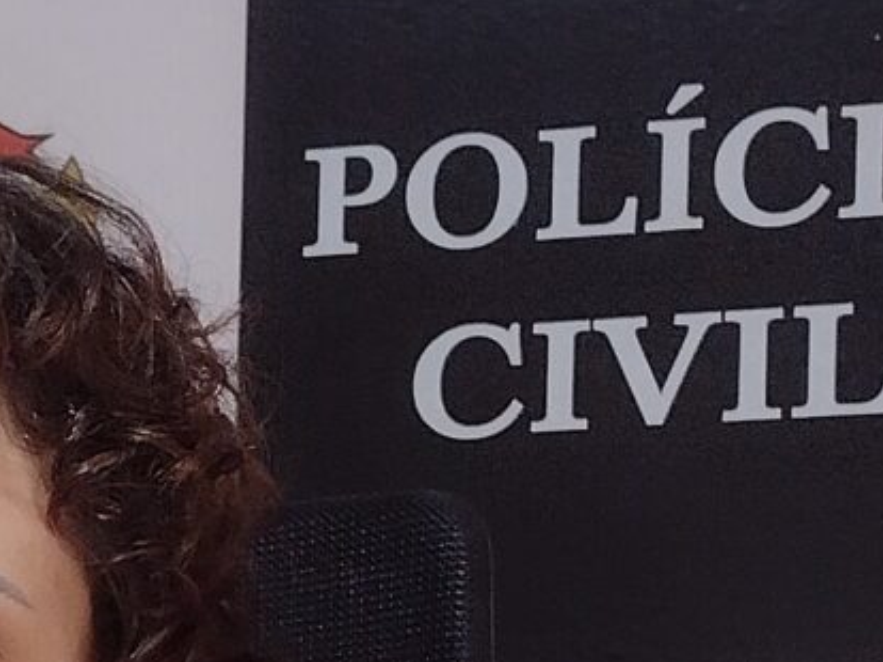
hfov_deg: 11.1
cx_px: -655
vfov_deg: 8.6
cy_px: 1172
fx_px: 4257
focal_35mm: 167
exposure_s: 1/40
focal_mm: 4.71
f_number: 1.7
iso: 160
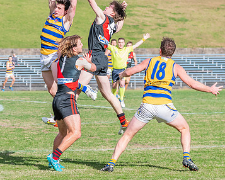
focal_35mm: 283
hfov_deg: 6.8
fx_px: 1886
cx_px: 69
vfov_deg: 5.5
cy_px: 56
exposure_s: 1/1600
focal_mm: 150
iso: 800
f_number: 9
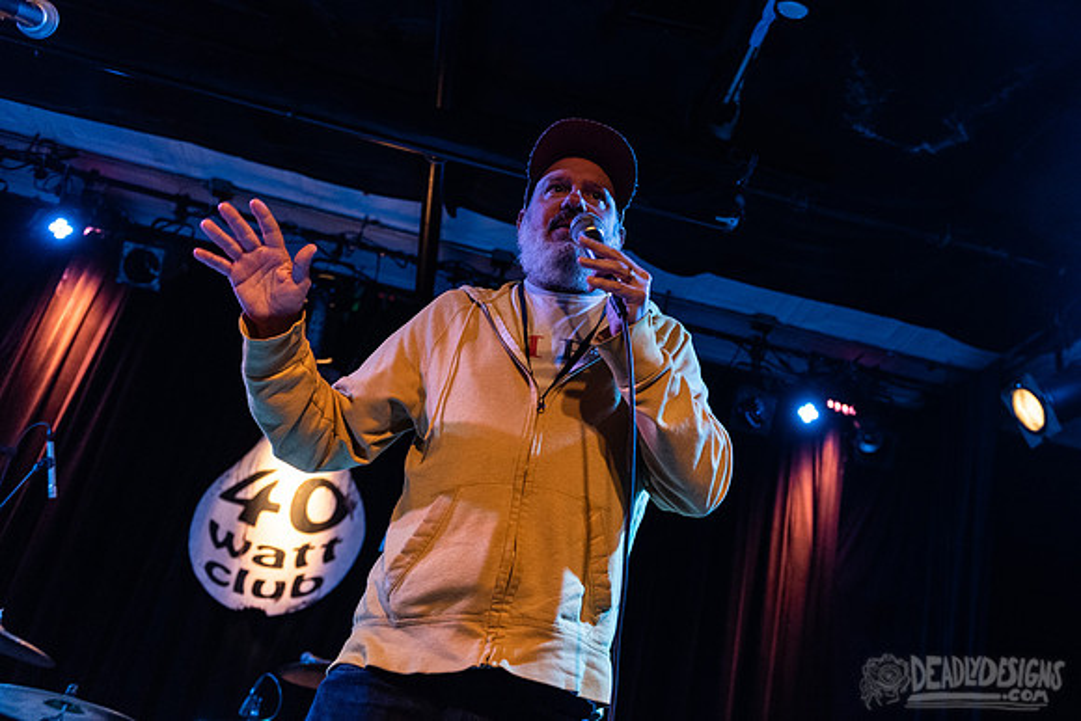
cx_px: 672
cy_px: 274
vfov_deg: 36.7
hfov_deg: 52.5
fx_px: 1083
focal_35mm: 36
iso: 2000
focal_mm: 29
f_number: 3.2
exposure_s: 1/160
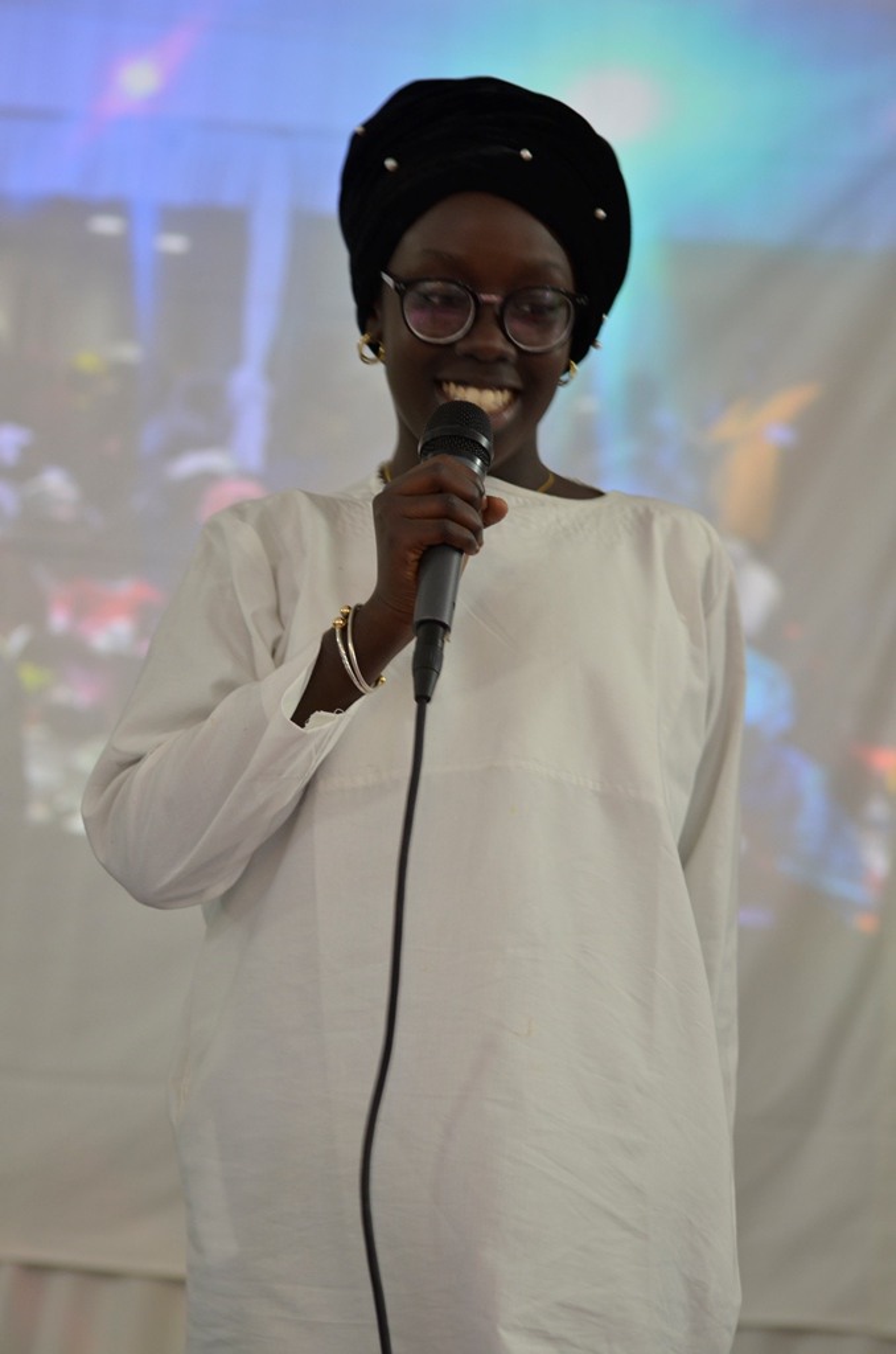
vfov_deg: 14.4
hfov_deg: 9.6
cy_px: 677
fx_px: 5345
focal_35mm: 142
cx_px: 448
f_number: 4
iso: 640
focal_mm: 95
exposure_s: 1/50
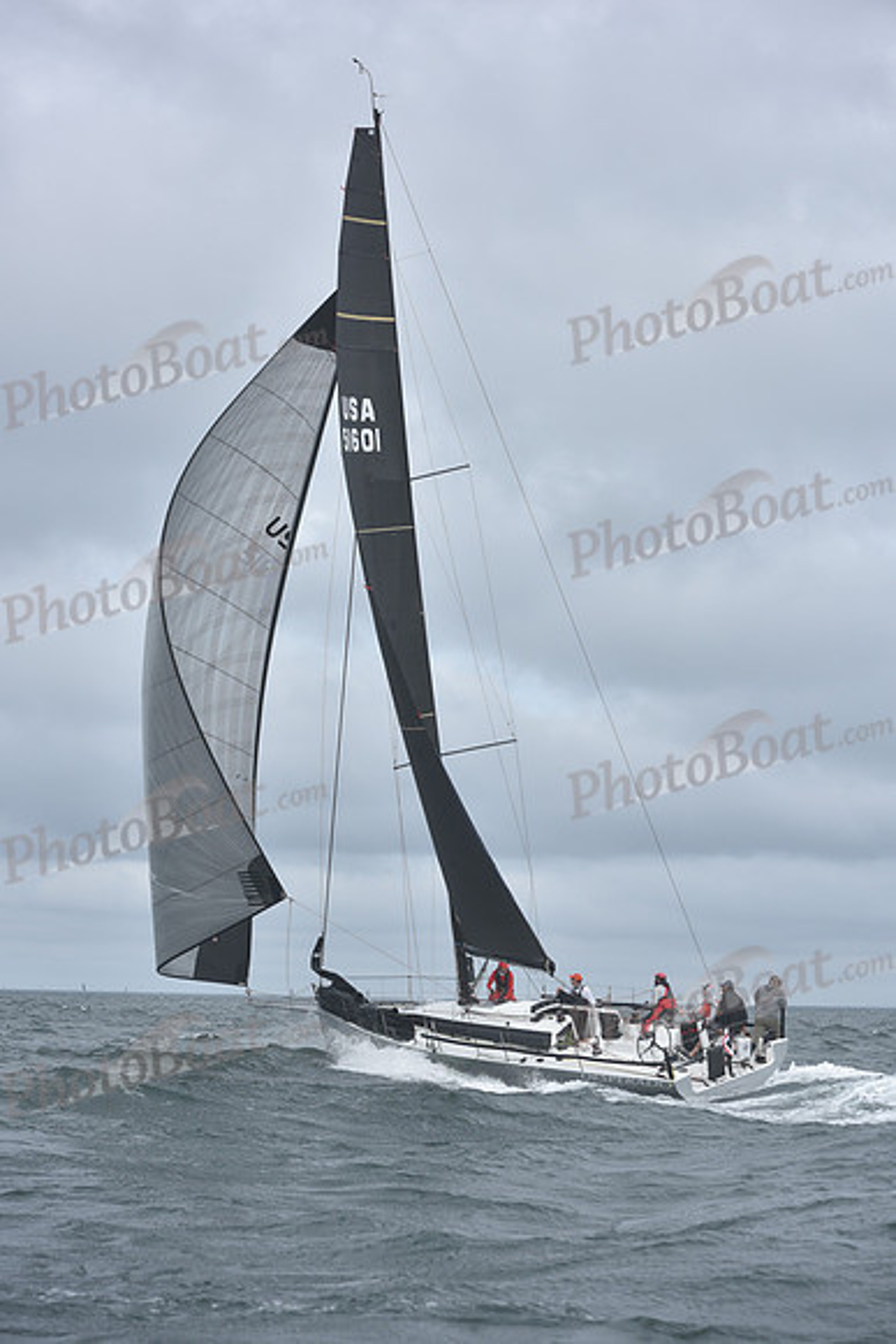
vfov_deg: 28.8
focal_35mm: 70
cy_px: 672
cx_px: 448
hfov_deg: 19.5
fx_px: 2612
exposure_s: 1/1250
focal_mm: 70
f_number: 5.6
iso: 200
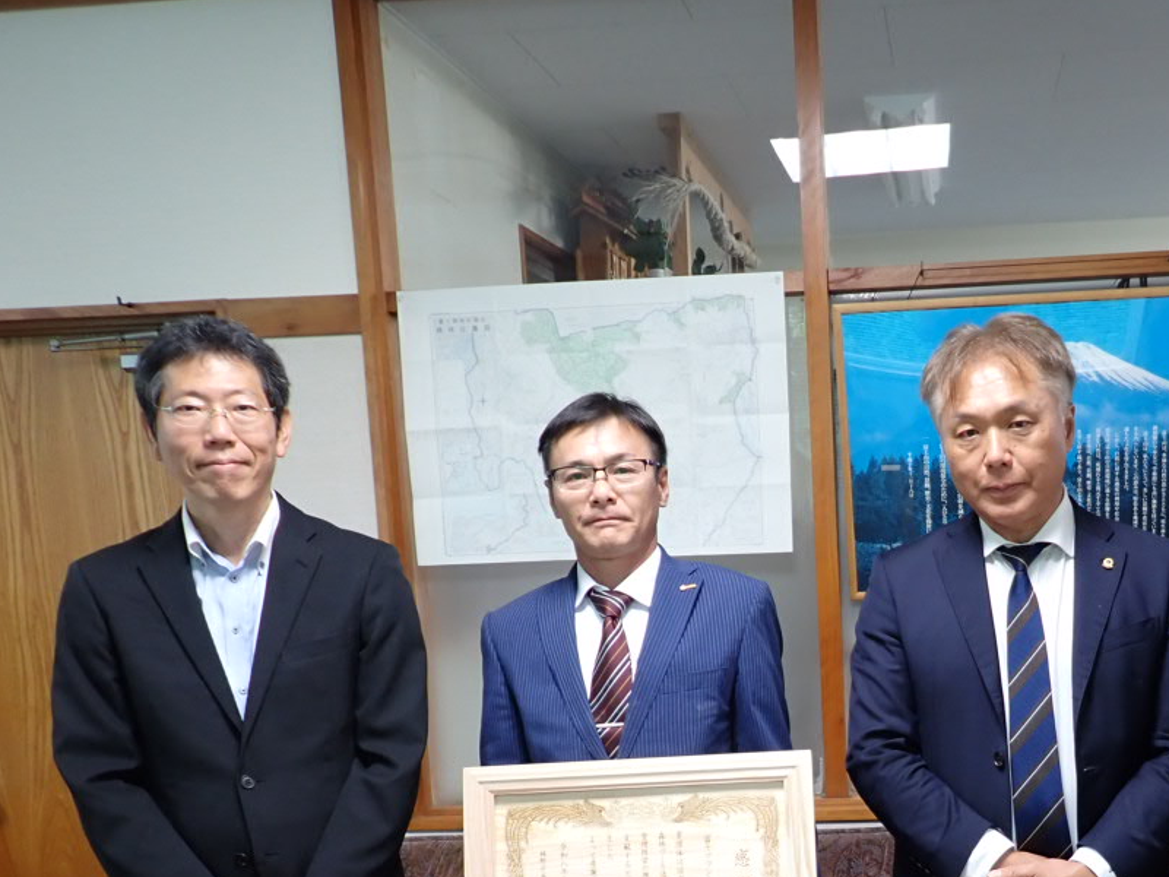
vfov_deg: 35.0
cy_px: 687
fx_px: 1351
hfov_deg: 45.3
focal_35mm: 40
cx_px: 862
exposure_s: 1/40
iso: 200
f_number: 2
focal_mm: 4.5
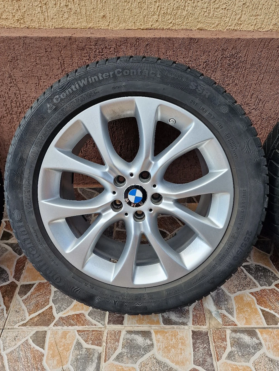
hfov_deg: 58.9
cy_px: 186
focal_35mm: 23
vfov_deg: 73.9
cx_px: 140
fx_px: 247
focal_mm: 6.4
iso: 50
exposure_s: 1/312
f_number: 1.8
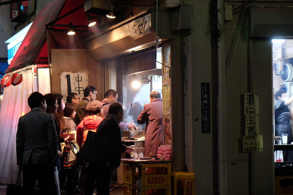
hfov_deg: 24.5
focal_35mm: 83
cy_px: 98
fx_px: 676
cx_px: 146
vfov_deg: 16.5
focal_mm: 55
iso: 640
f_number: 4
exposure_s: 1/15
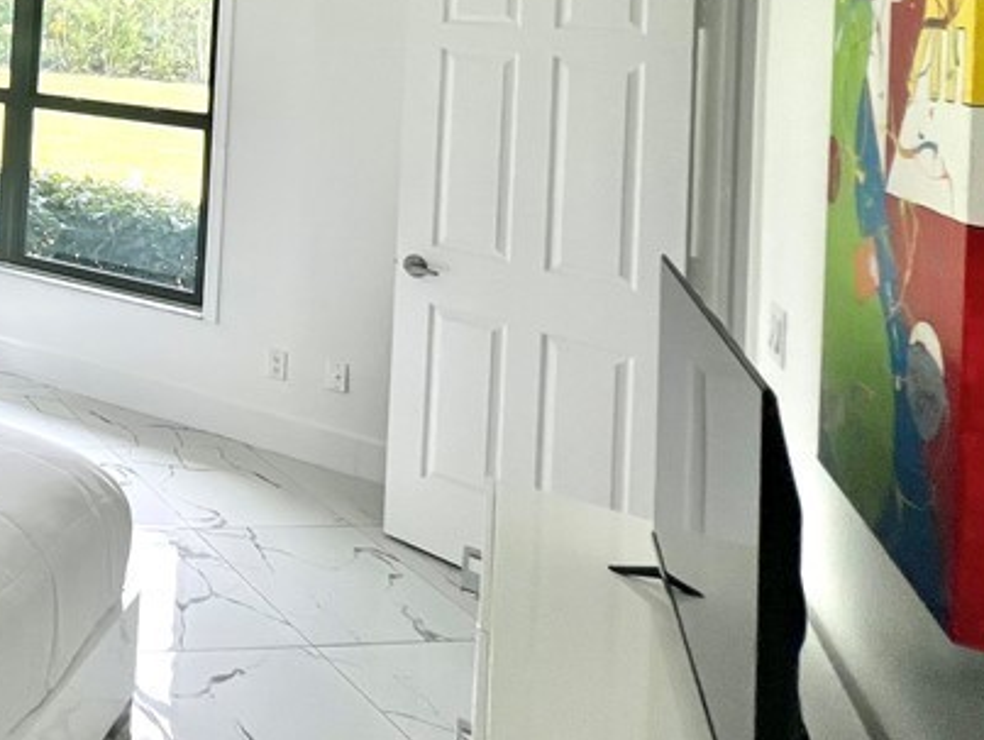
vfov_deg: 37.4
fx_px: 939
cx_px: -193
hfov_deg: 39.8
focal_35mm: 33
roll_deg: -3.8
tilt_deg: +2.1
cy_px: -37
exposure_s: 1/139
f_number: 1.8
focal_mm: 1.57
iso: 32
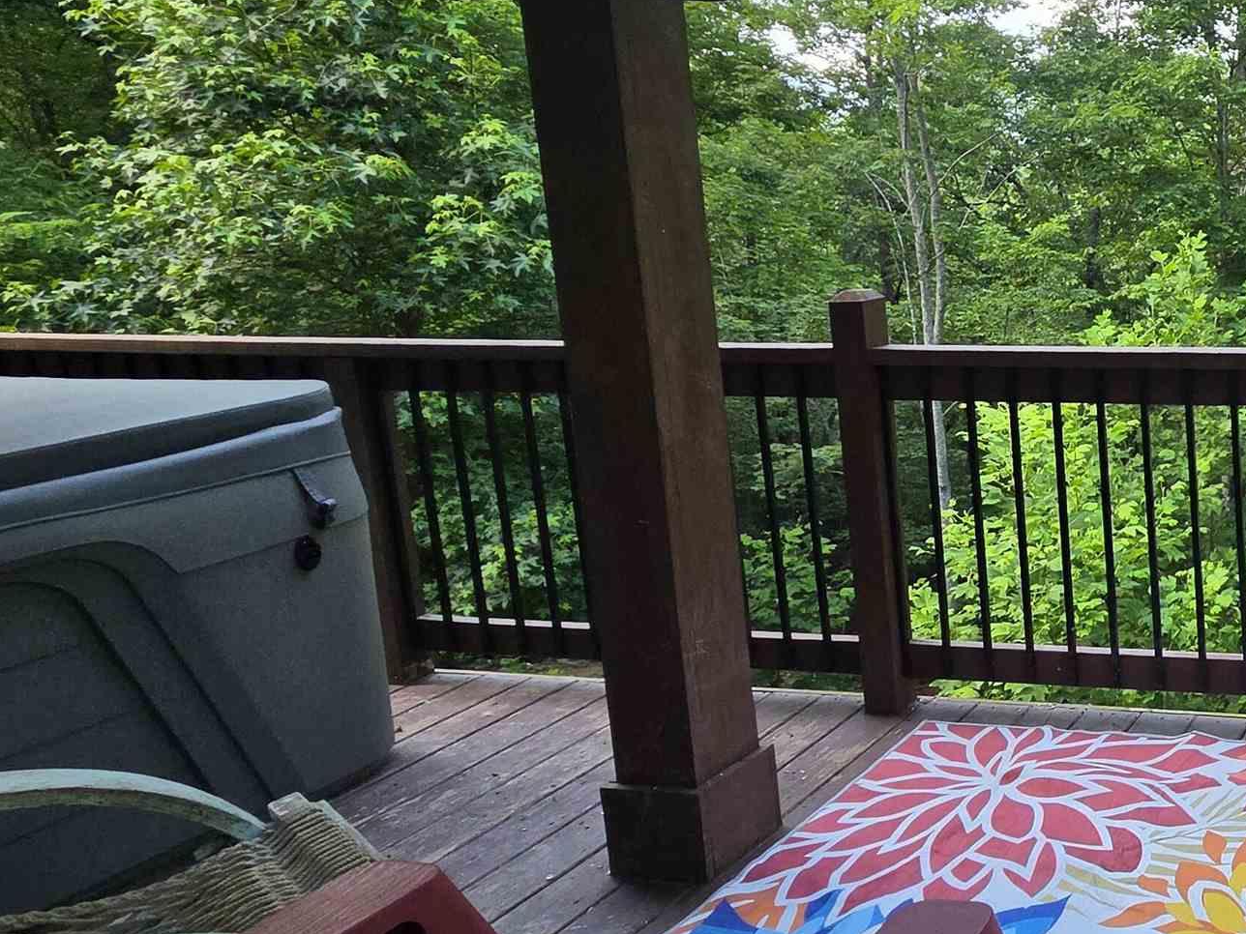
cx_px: 1423
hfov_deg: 42.9
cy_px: 381
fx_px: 1116
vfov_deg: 45.2
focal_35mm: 31
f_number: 2.2
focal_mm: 2.2
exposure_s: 1/372
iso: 100
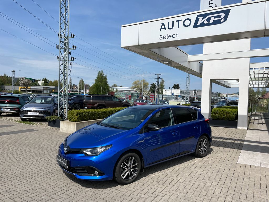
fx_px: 202
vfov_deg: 53.1
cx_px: 134
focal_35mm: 26
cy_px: 101
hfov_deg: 67.3
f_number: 1.6
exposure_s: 1/5848
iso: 50
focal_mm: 5.1
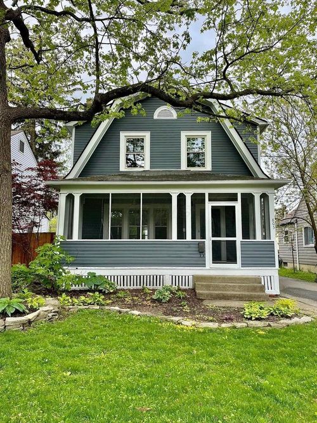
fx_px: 318
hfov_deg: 53.0
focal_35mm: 26
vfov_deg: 67.3
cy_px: 212
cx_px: 158
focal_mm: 4.2
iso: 32
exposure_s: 1/769
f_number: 1.6
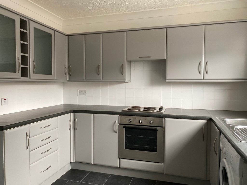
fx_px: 186
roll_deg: -0.9
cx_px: 124
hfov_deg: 67.3
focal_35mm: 26
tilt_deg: -2.9
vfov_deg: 53.1
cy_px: 92
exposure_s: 1/104
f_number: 1.8
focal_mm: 4.25
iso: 125
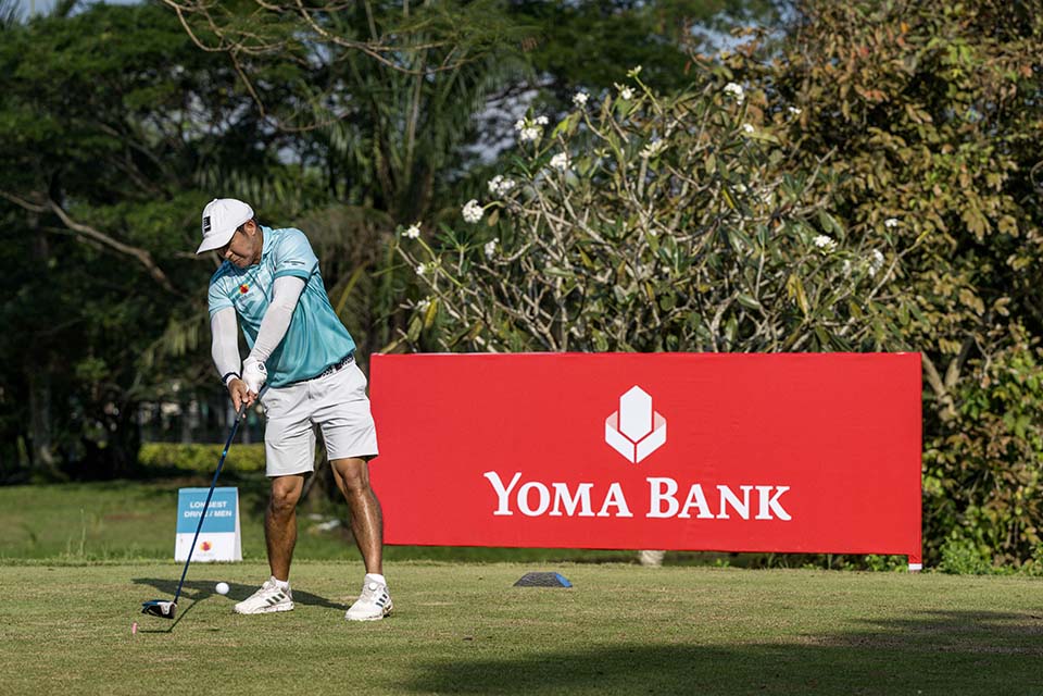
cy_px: 348
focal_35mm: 89
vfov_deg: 15.4
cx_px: 522
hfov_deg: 22.9
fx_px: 2578
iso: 400
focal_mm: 89
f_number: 3.5
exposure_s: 1/6400
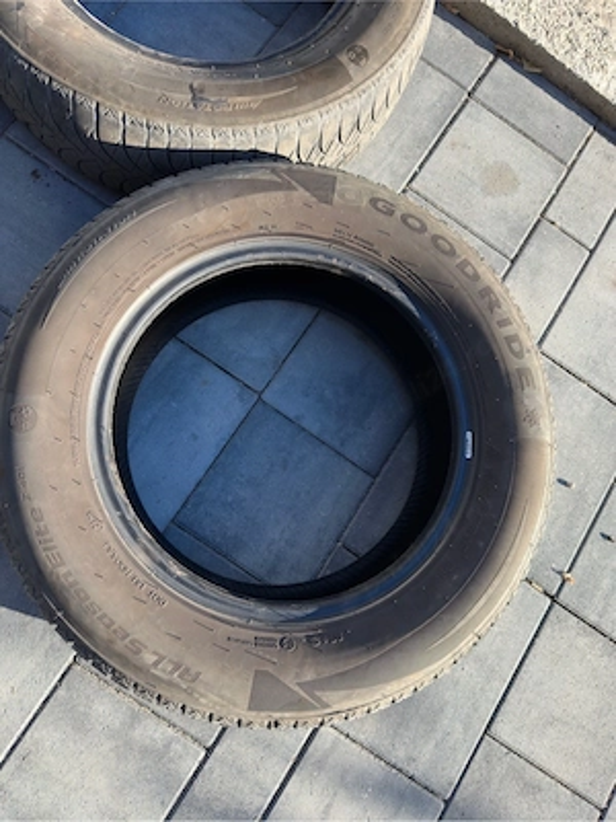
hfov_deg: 56.8
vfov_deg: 71.6
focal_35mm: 24
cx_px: 308
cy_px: 411
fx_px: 569
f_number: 1.78
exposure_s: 1/898
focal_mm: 6.86
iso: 80
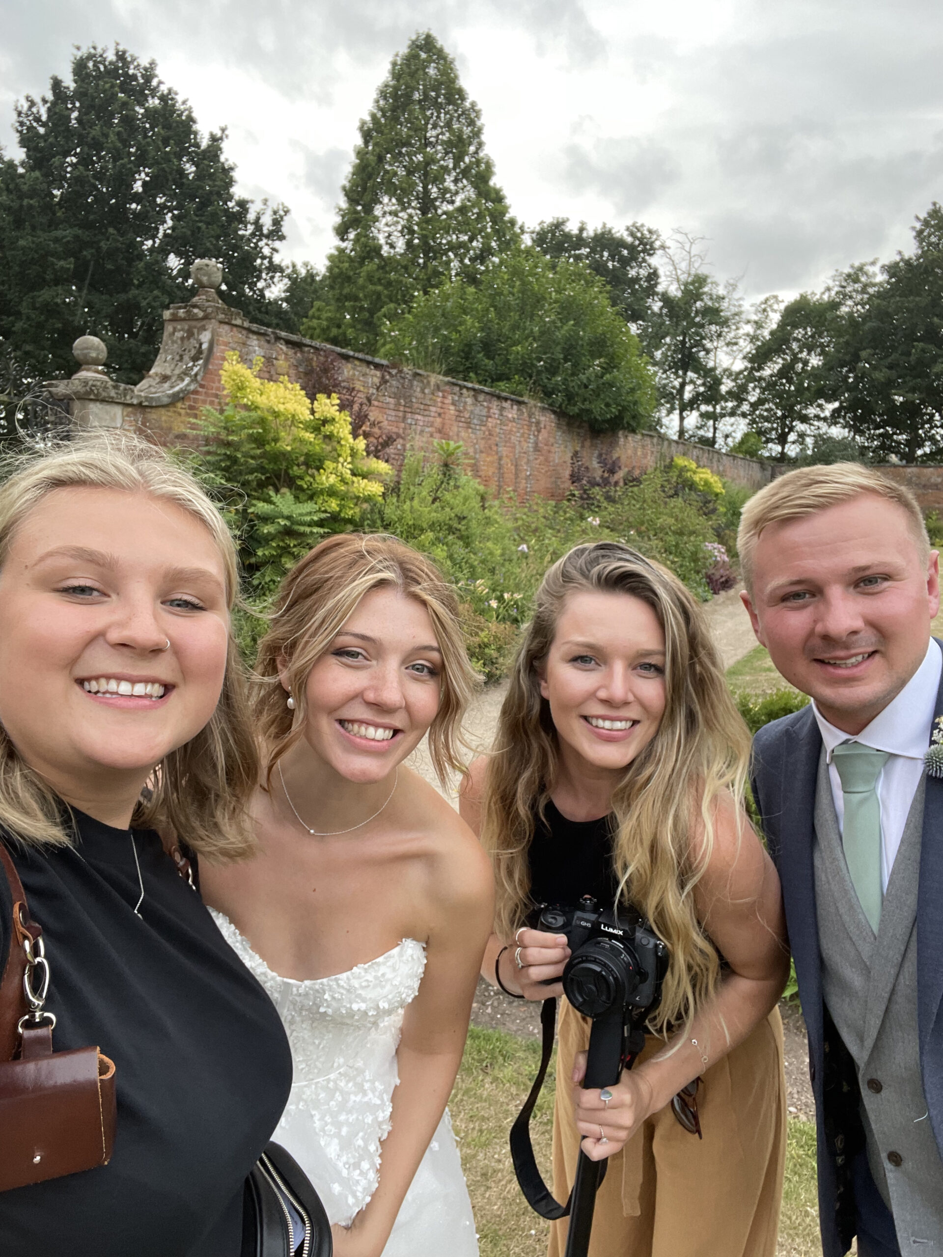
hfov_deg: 58.9
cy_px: 628
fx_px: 835
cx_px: 472
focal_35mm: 23
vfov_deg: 73.9
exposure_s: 1/121
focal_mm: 2.71
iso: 64
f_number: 2.2
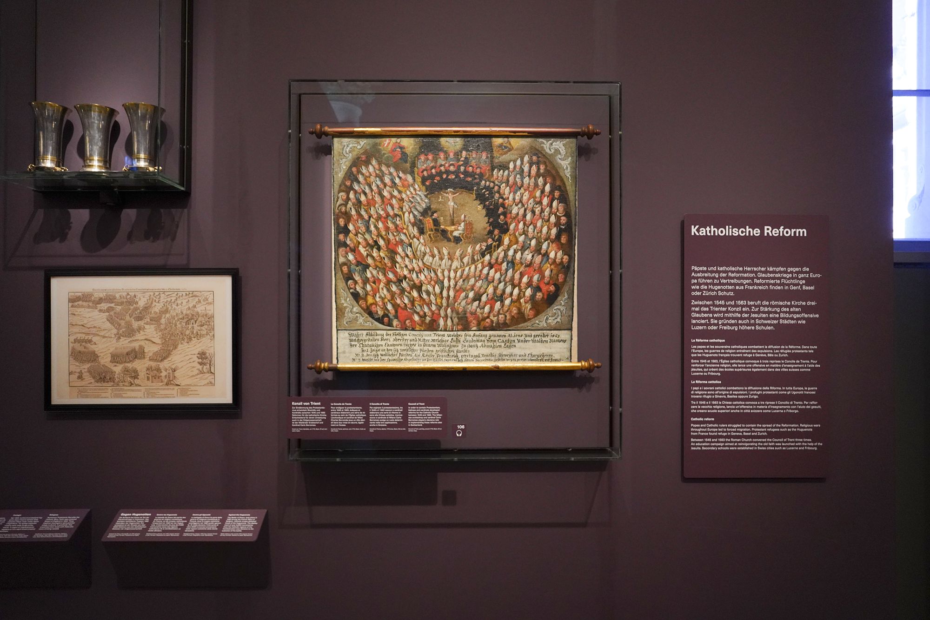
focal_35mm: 24
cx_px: 465
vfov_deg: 53.1
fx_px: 620
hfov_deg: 73.7
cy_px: 310
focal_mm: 24
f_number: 3.5
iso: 3200
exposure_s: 1/80
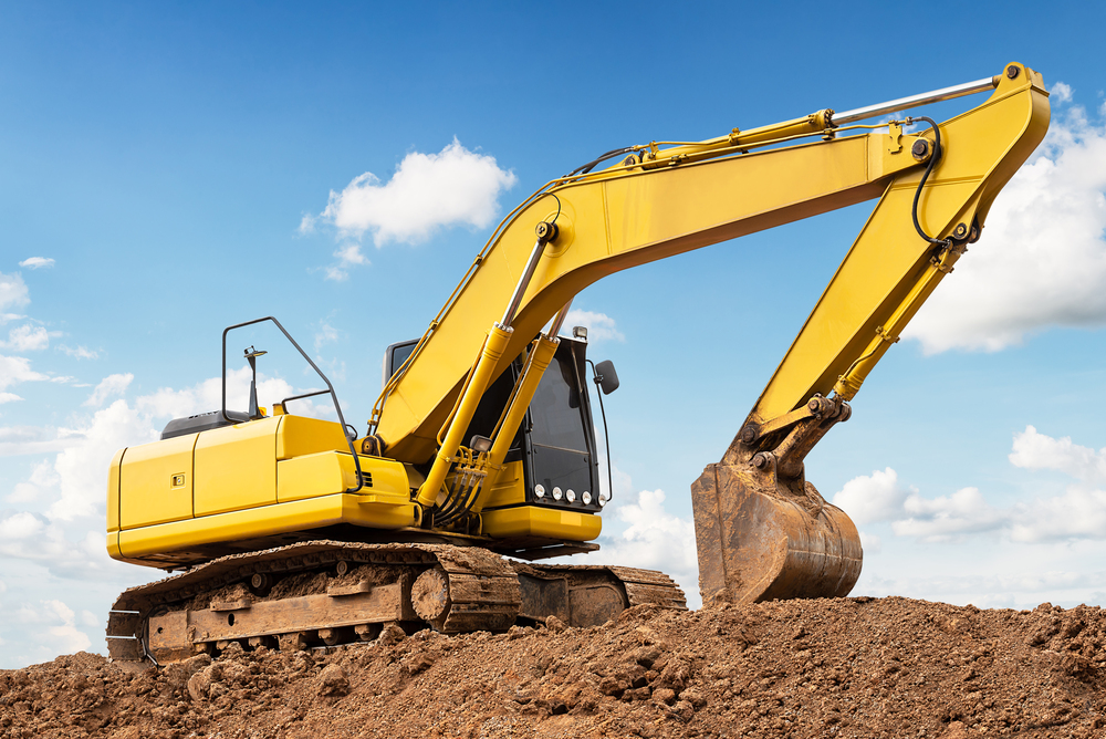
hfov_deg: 55.8
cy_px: 370
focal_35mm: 34
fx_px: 1045
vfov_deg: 38.9
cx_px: 553
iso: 100
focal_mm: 34
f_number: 11
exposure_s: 1/30
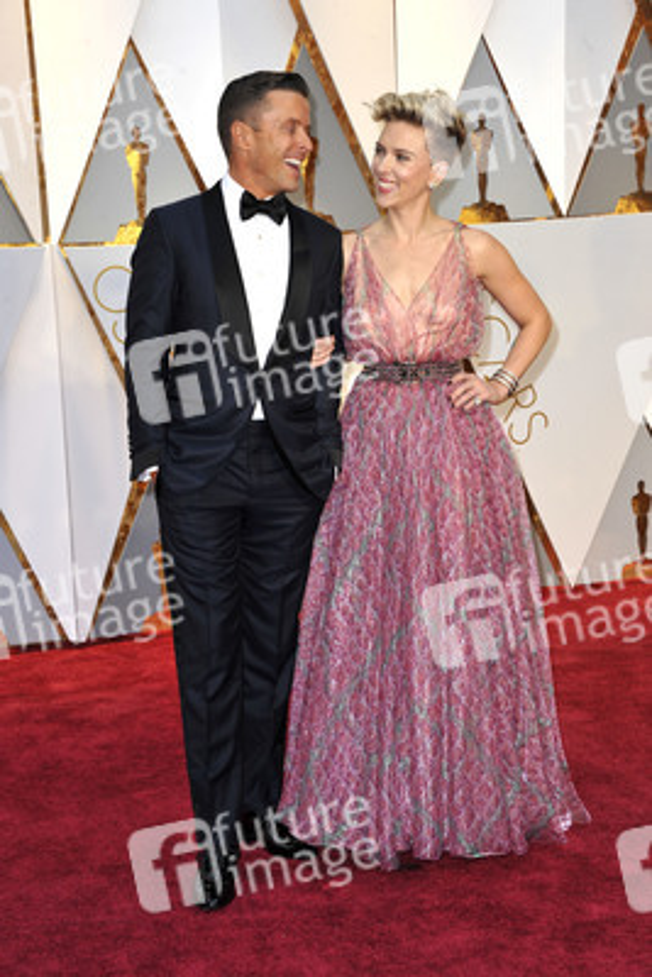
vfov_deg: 26.0
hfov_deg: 17.5
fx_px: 2117
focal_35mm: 78
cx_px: 326
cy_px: 488
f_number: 7.1
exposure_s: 1/250
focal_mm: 78
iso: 1000
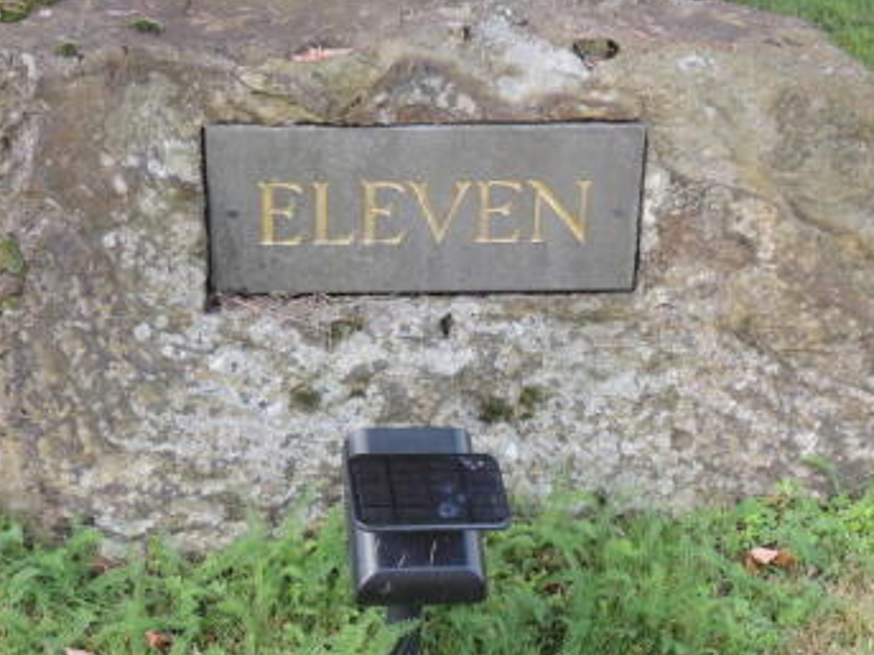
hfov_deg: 26.7
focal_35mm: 73
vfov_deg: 20.2
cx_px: 378
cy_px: 338
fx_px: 1842
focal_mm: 7.6
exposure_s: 1/100
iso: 100
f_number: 3.4
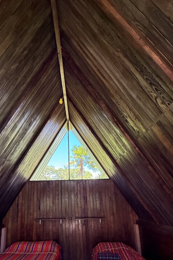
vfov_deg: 79.3
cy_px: 167
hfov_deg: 59.3
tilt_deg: +14.2
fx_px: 151
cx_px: 75
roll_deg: +1.4
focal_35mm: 21
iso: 250
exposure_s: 1/99
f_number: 2.2
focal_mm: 2.22
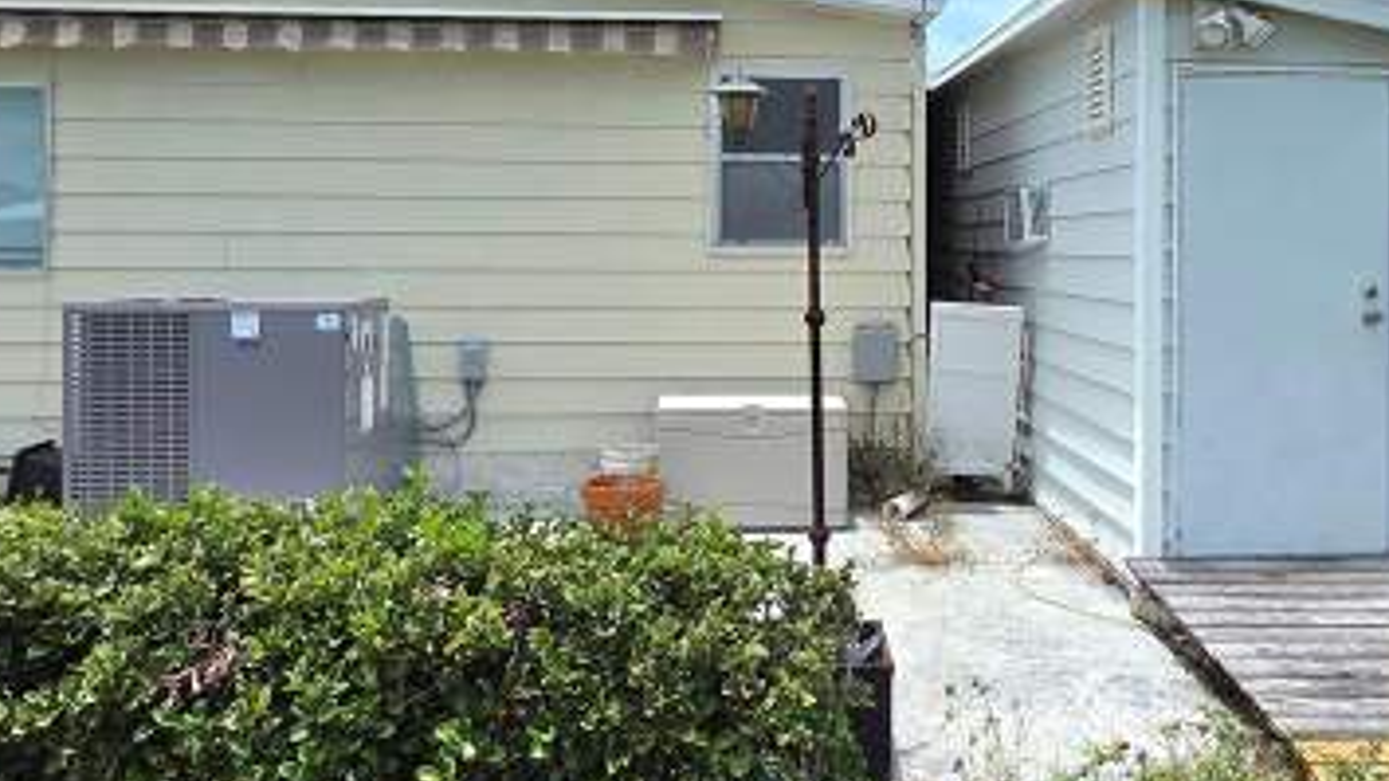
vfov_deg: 36.3
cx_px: 816
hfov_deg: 60.6
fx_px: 1178
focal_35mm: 32
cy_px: 255
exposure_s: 1/3333
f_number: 1.9
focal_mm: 2.2
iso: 40
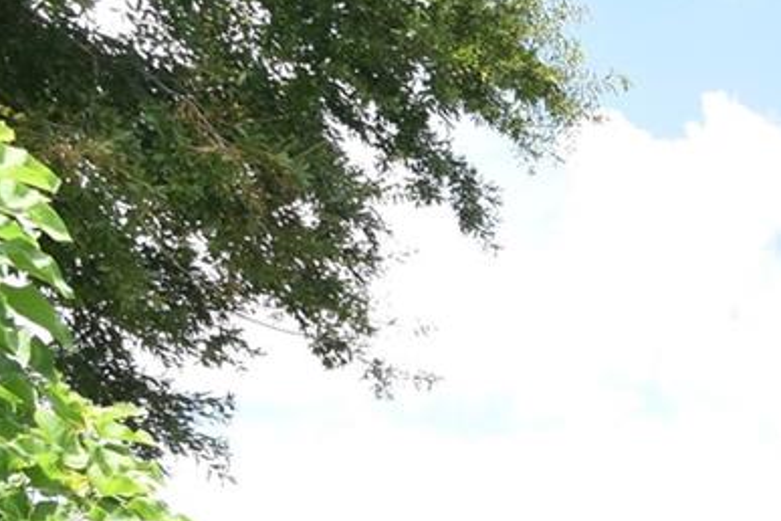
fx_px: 1345
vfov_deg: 18.9
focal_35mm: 62
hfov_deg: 22.3
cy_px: 810
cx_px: 1340
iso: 250
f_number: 8
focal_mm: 10
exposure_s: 1/250
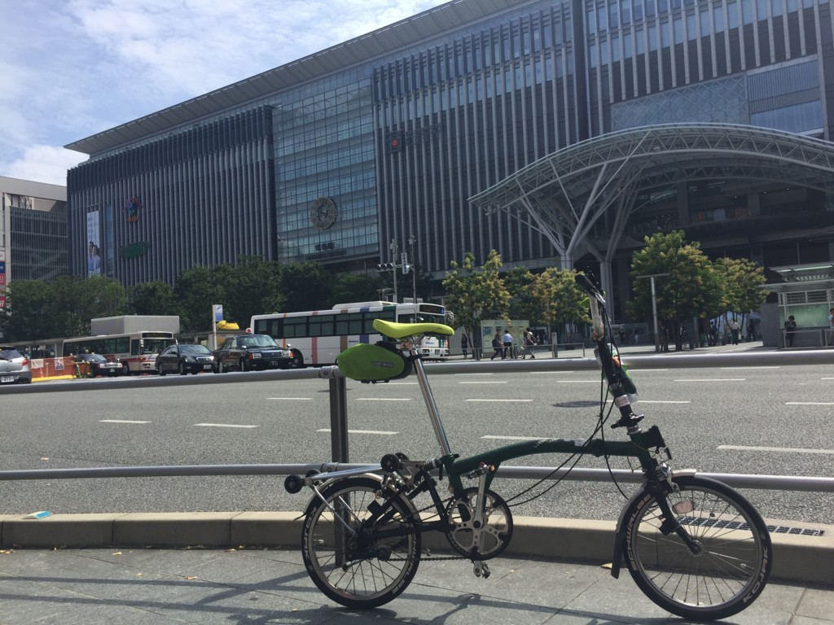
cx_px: 417
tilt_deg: +3.0
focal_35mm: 29
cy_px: 312
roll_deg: +2.0
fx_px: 699
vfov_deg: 48.2
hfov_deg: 61.7
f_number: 2.2
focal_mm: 4.15
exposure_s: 1/1464
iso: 32
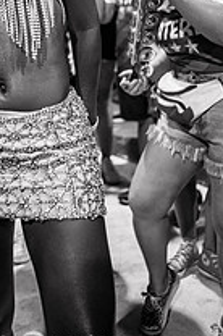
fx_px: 485
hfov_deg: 25.3
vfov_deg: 35.0
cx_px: 32
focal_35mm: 52
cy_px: 6
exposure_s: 1/320
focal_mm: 24
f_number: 1.8
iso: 1600
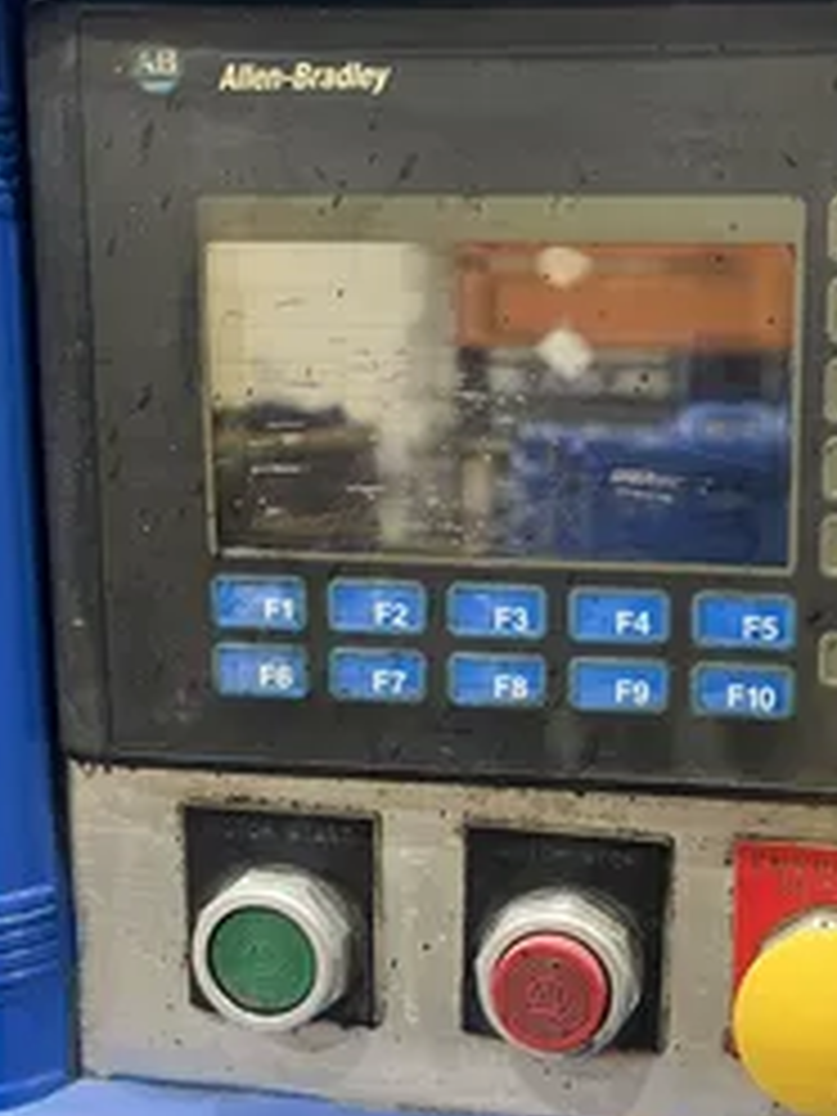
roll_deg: -1.0
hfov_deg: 32.9
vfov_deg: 44.8
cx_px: 724
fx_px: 1354
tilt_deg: -9.7
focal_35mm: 42
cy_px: 554
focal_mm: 5.7
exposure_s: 1/60
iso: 320
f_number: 1.5
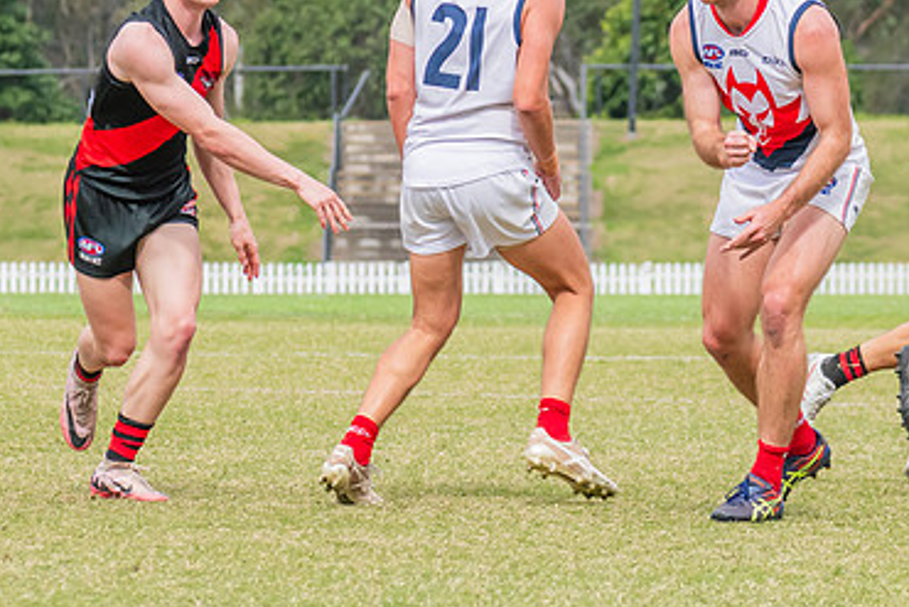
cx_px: 712
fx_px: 11114
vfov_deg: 3.1
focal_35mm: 440
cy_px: 227
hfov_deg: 4.7
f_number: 8
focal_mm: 170
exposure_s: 1/1250
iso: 800
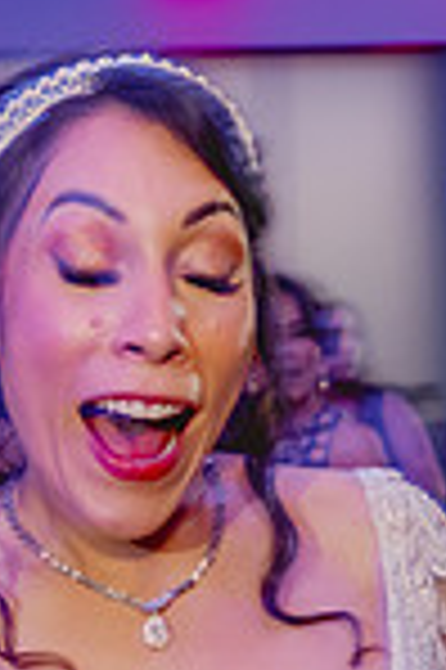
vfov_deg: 19.2
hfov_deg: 12.8
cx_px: 39
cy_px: 451
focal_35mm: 106
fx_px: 1974
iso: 1600
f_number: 2.8
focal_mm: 24
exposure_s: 1/80
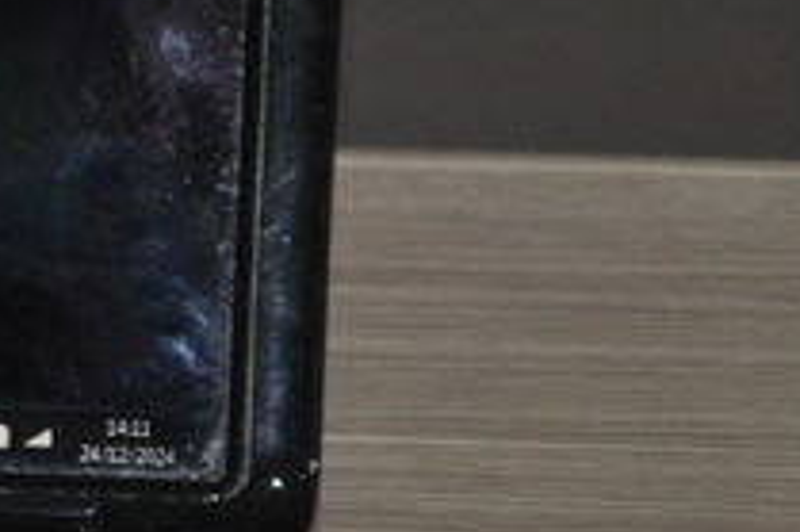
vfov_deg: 3.5
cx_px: -976
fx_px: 8757
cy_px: 168
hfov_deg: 5.1
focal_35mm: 394
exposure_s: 1/60
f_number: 5
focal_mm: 55
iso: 800
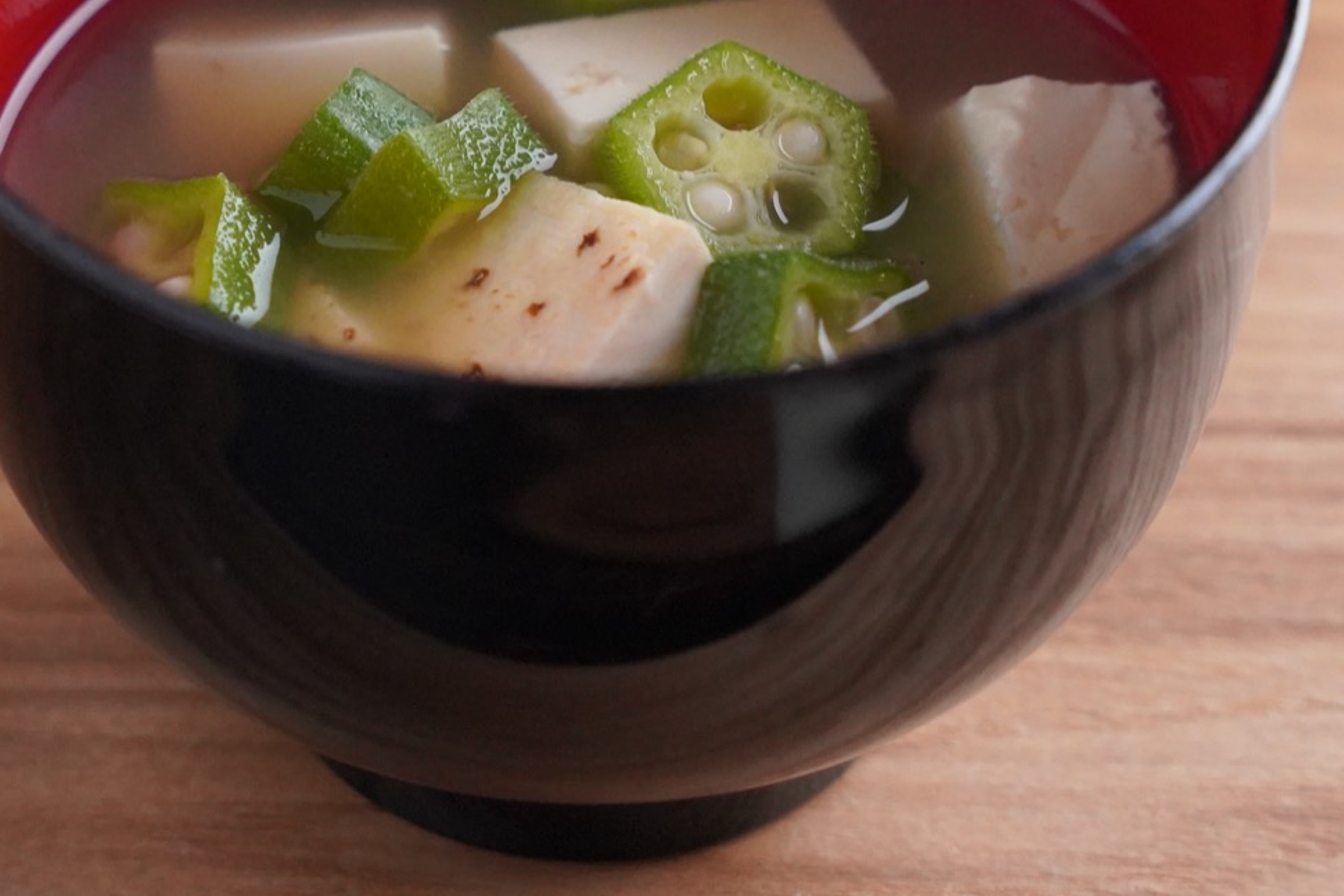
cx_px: 529
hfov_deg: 15.3
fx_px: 5003
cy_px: 182
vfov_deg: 10.2
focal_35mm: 134
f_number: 6.3
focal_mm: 65
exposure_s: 1/320
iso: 8000
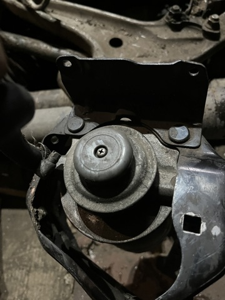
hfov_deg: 53.1
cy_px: 150
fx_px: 225
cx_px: 112
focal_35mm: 26
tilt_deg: -74.0
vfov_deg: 67.3
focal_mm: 5.1
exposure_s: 1/25
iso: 1000
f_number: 1.6
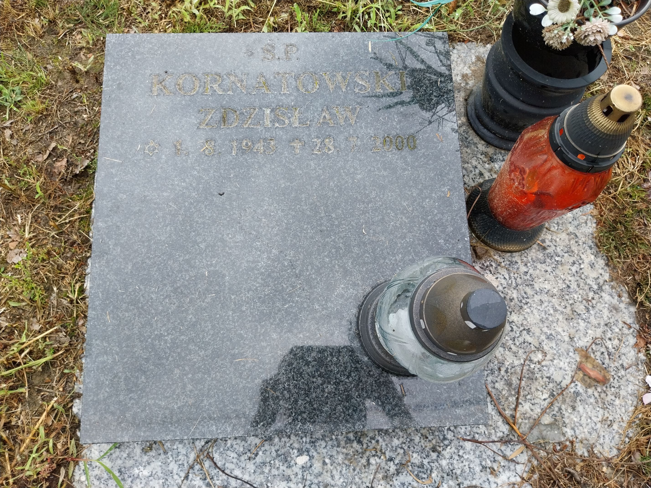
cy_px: 244
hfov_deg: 67.3
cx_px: 326
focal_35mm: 26
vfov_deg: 53.1
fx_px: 489
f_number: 1.8
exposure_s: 1/281
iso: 25
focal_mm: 4
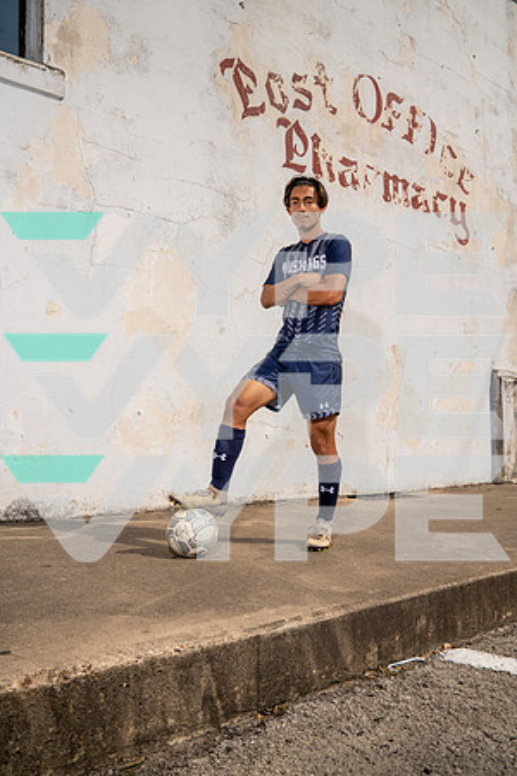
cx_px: 258
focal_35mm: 27
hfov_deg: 47.9
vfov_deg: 67.4
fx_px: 582
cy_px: 388
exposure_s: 1/250
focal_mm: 27
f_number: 11
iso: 125
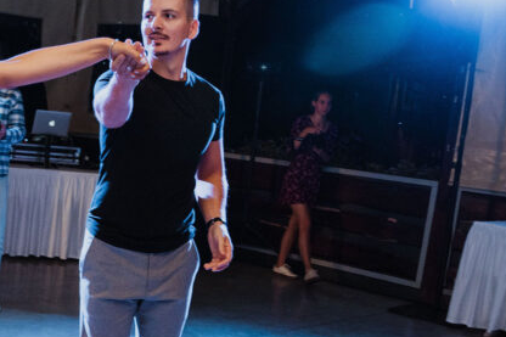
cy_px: 263
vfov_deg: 22.0
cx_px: -69
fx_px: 857
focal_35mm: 61
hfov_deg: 29.2
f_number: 2.8
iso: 1250
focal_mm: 24
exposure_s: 1/200
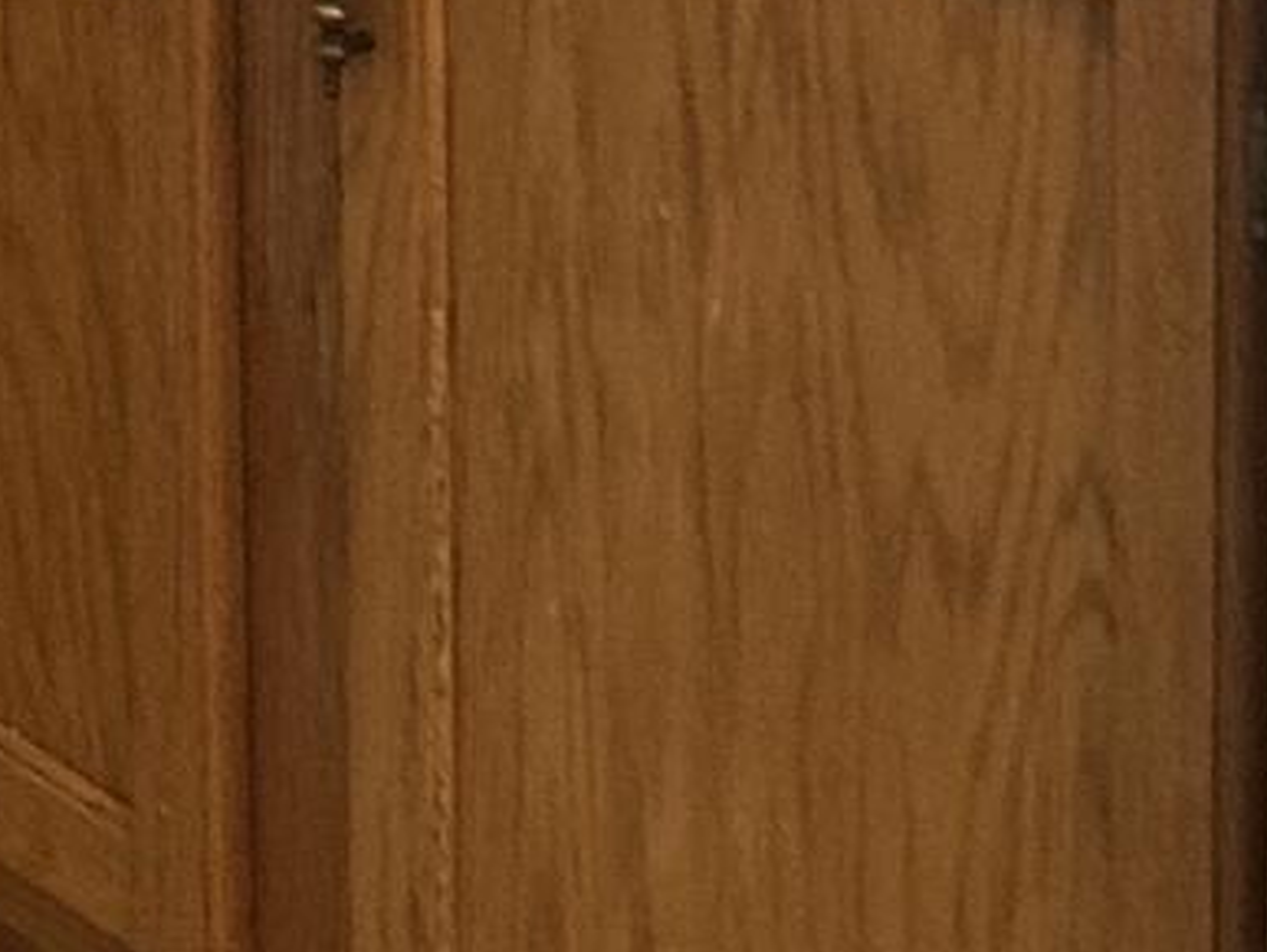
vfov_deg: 6.8
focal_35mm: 202
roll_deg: +2.0
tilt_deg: -8.1
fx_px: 7398
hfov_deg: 9.2
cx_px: -1165
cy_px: -1707
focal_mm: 5.7
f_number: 1.5
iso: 160
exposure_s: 1/60
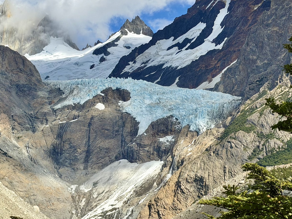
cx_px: 103
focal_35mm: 79
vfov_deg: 18.7
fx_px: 666
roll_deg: -0.4
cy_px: 119
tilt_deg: +8.1
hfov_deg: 24.6
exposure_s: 1/7143
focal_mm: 6.76
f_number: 1.78
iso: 64
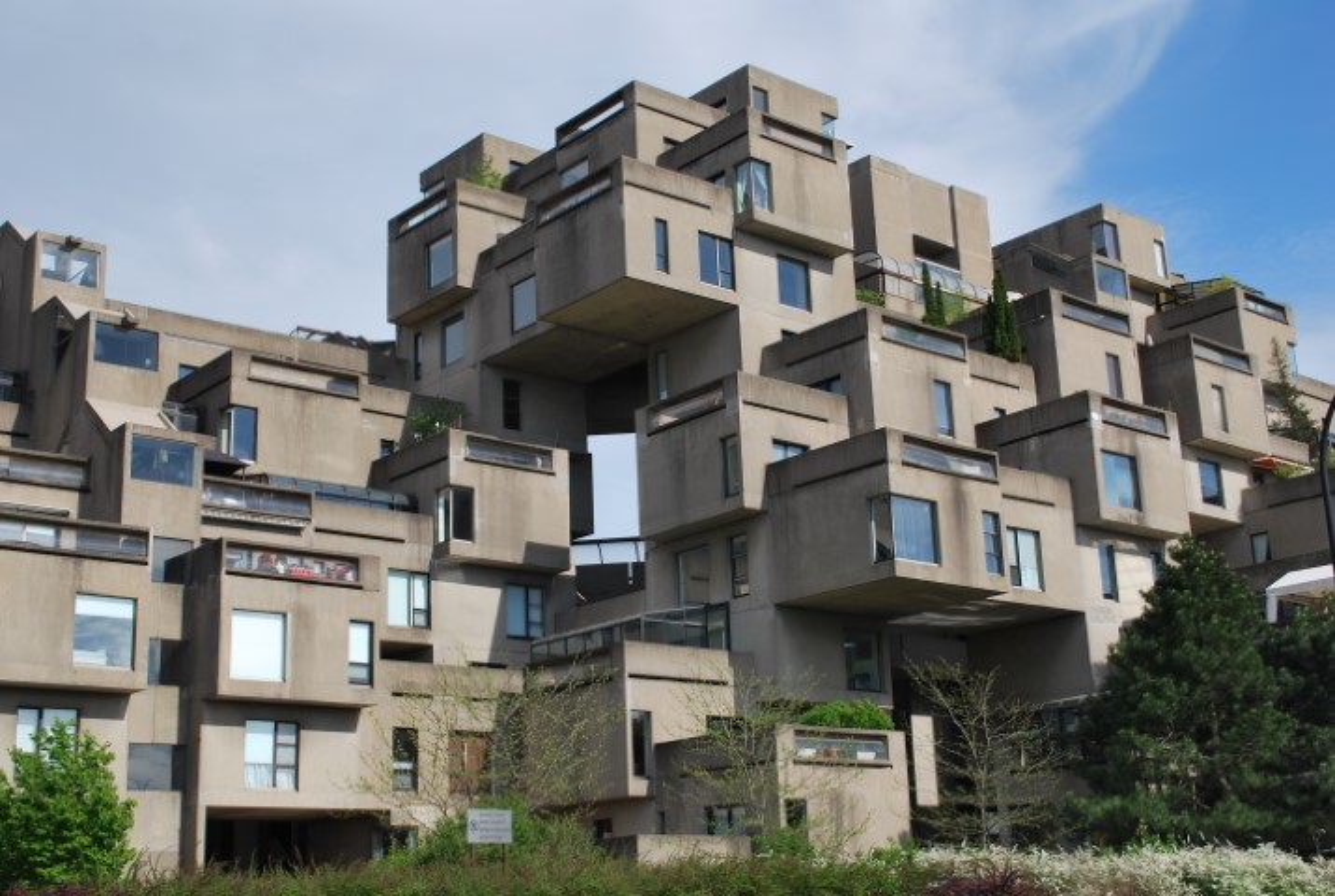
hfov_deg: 43.5
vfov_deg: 30.0
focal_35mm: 45
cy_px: 448
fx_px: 1672
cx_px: 668
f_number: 8
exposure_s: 1/250
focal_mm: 30
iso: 100
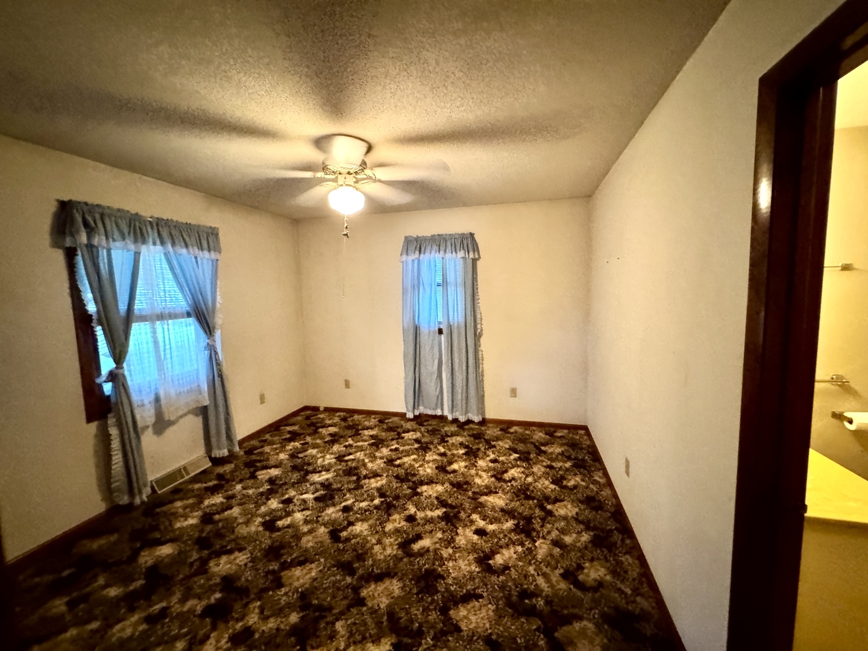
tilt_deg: -5.6
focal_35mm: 14
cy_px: 326
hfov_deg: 102.1
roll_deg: +1.1
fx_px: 351
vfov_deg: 85.7
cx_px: 434
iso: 1250
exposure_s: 1/40
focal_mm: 2.22
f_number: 2.2
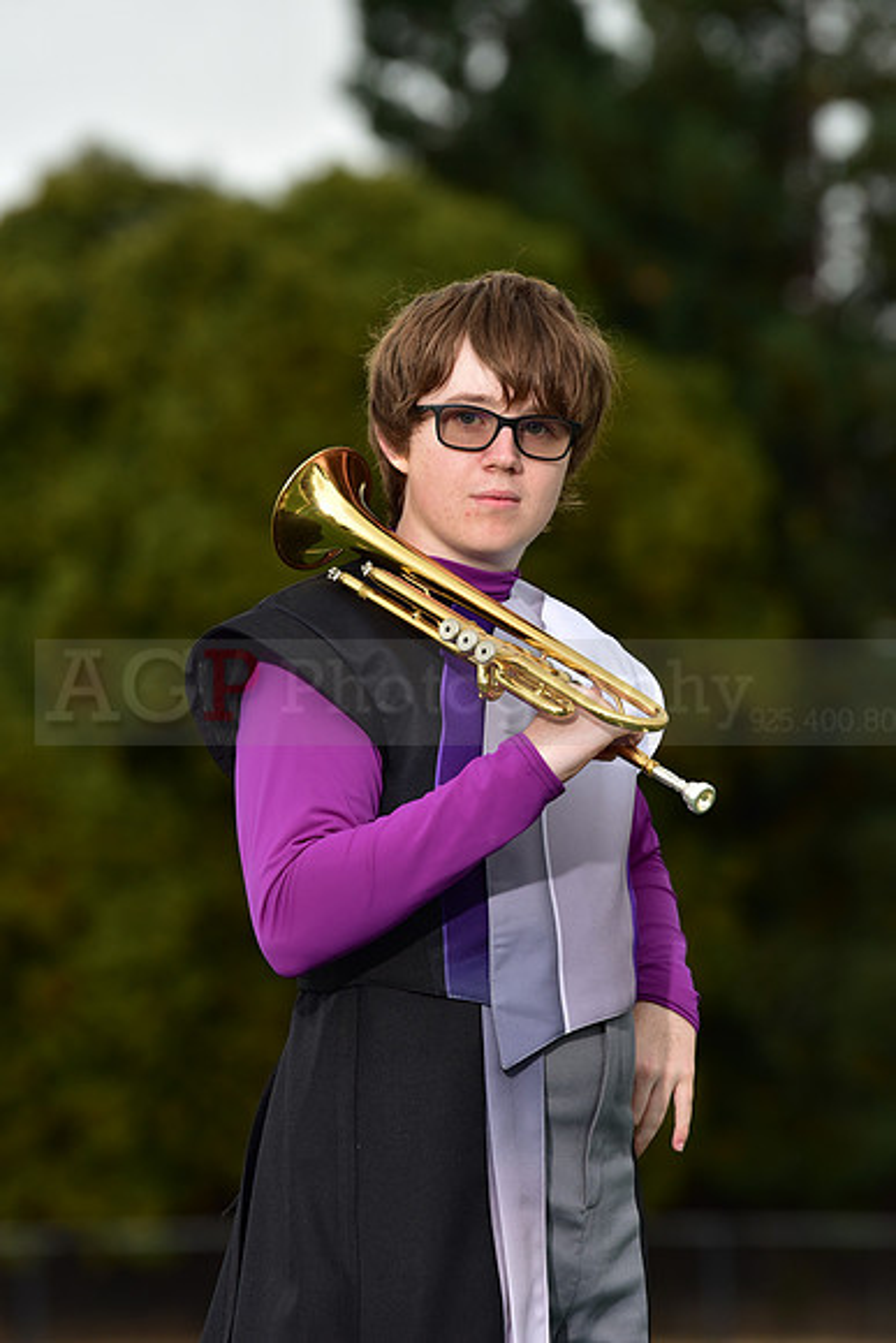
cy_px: 672
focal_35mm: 200
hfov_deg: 6.9
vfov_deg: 10.3
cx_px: 448
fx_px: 7462
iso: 500
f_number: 5
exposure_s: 1/250
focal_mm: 200
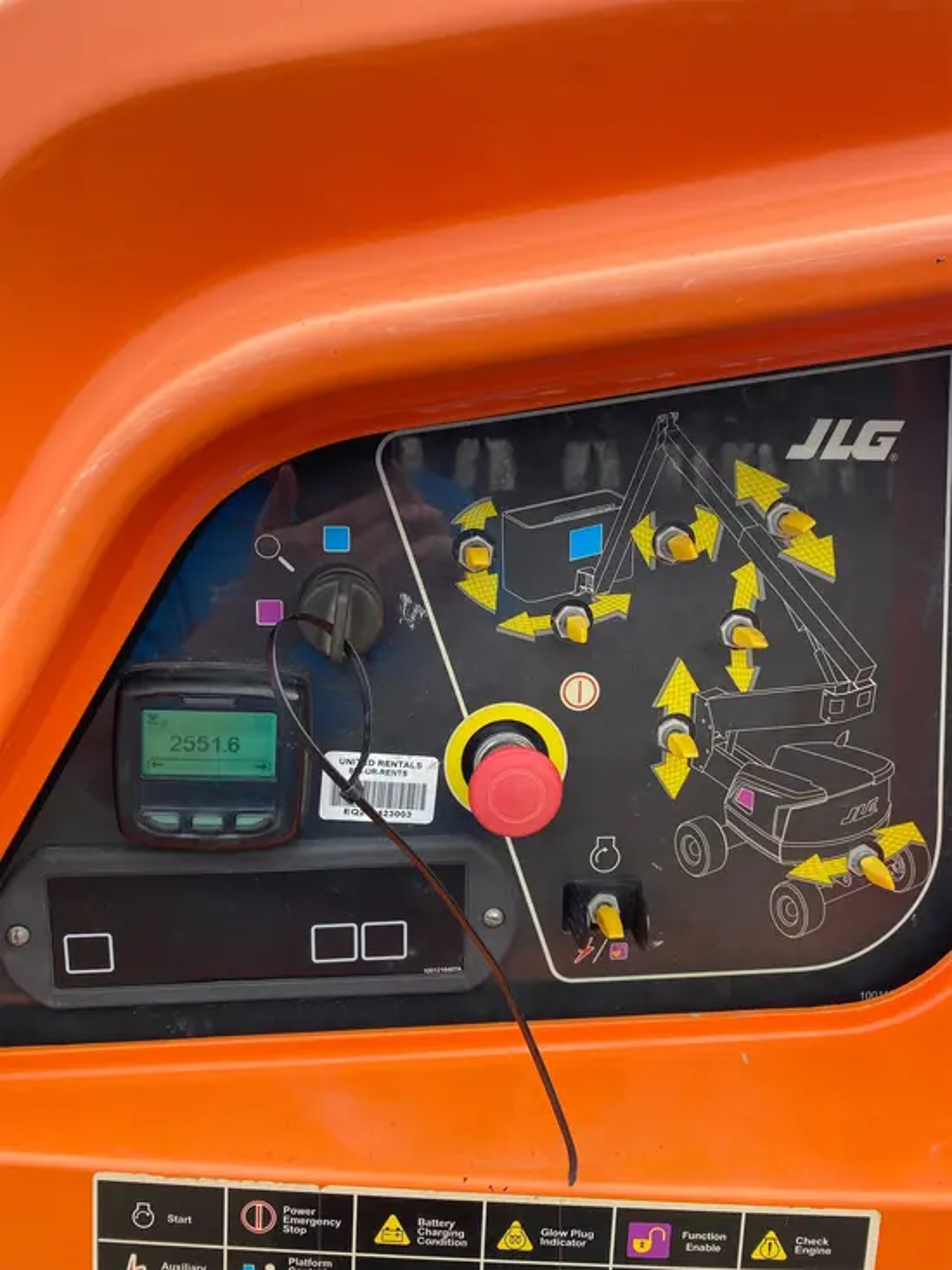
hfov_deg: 53.1
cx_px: 476
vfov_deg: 67.3
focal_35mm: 26
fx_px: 953
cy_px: 635
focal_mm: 4.25
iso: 32
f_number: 1.8
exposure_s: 1/441
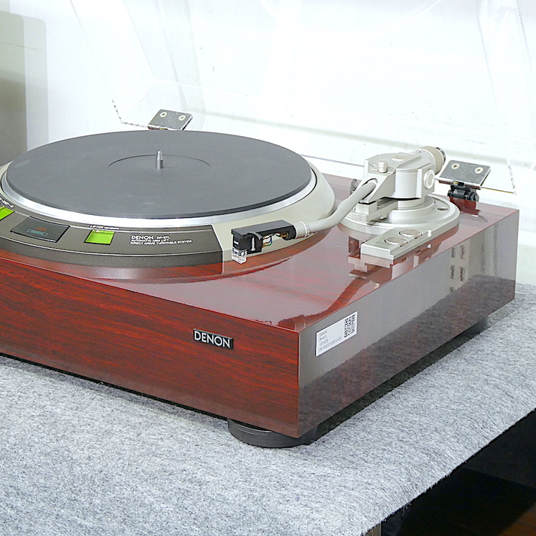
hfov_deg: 18.4
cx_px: 187
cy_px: 270
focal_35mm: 94
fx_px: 1647
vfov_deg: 18.5
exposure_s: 1/4
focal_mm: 14.1
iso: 200
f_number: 4.7
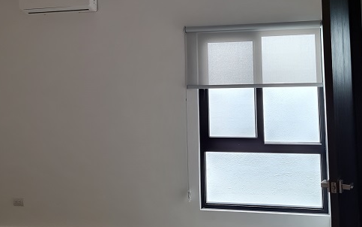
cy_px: 55
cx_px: 165
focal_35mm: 46
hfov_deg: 43.4
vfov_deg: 27.6
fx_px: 454
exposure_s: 1/120
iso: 160
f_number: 1.8
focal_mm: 5.4
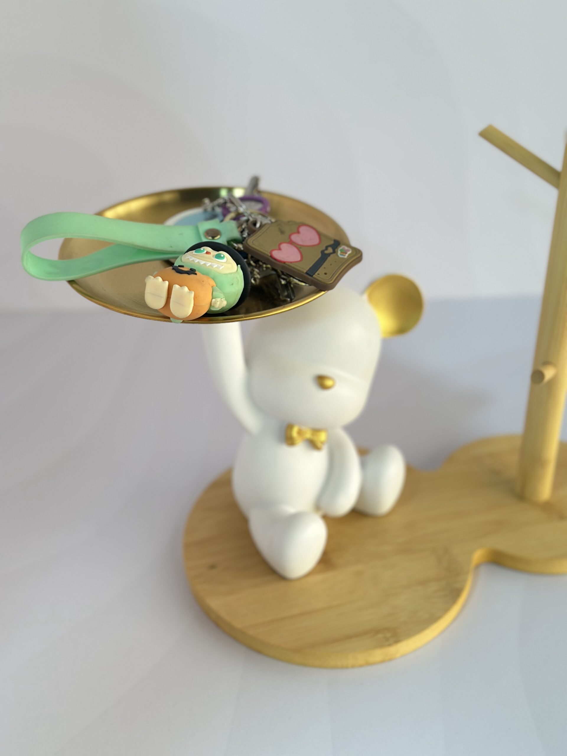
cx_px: 284
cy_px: 378
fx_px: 1048
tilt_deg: -35.1
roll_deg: +0.3
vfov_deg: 39.7
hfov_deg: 30.3
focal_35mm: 48
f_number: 1.78
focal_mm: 6.86
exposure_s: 1/95
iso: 125
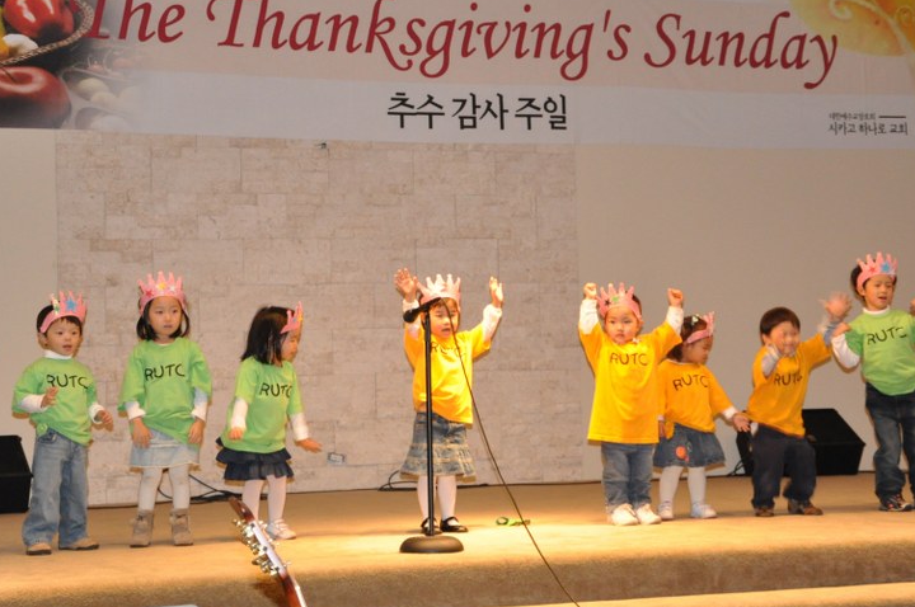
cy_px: 245
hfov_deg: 27.1
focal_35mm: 75
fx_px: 1896
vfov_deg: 18.2
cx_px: 438
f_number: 5
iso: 1600
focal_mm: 35
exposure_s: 1/60
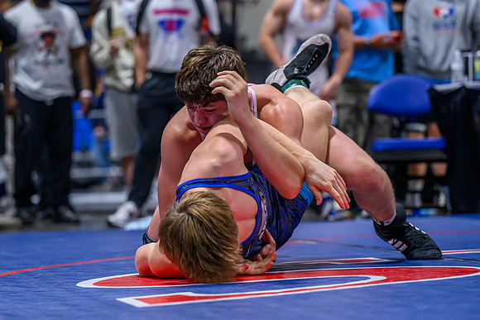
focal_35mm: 165
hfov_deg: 12.4
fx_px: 2201
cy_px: 163
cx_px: 196
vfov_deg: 8.3
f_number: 2.8
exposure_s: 1/800
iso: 2500
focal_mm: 110
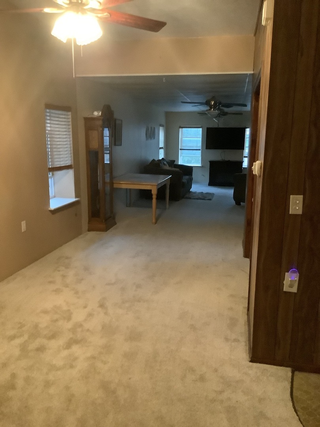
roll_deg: -0.5
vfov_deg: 58.4
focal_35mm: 31
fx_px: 382
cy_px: 214
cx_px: 160
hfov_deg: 45.4
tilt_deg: -12.4
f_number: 2.4
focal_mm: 3.3
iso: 800
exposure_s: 1/24
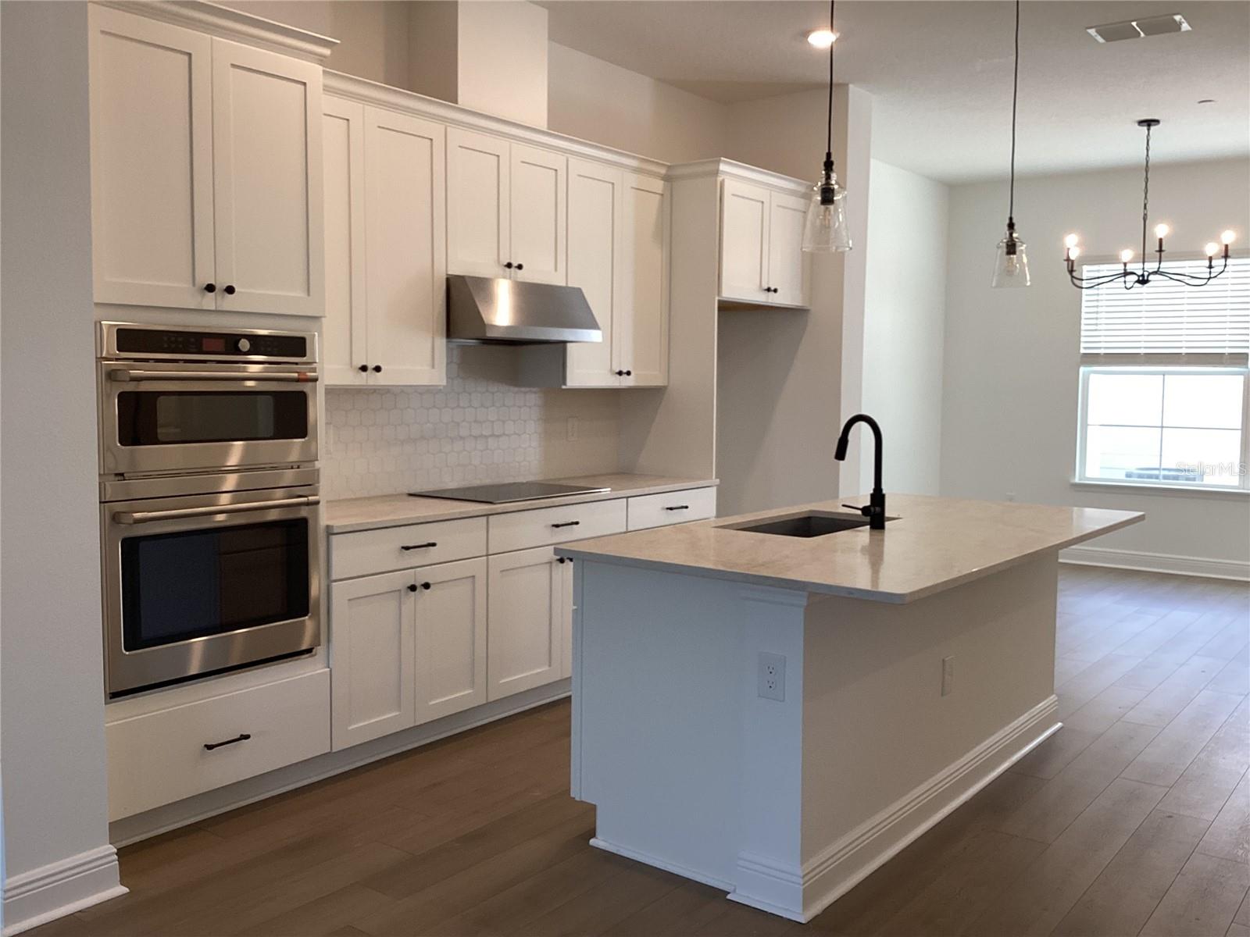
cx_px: 625
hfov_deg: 58.4
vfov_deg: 45.4
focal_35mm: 31
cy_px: 468
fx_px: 1119
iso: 64
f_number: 2.4
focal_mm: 3.3
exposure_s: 1/60
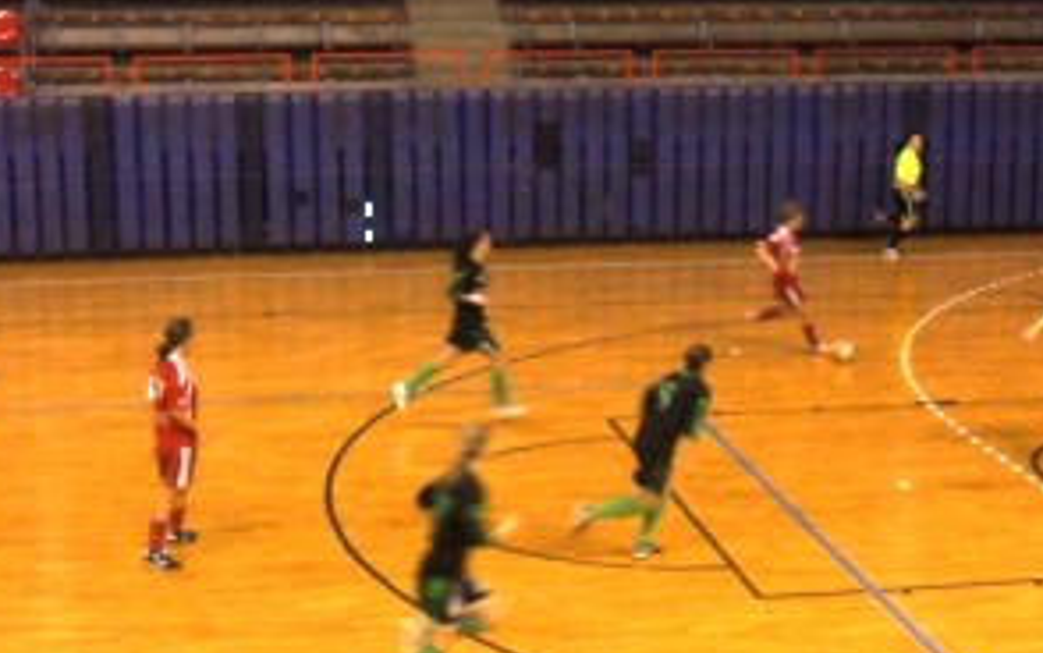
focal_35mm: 75
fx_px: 2133
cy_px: 410
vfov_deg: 17.4
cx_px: 631
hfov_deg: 27.4
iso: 400
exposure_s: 1/60
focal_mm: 9.3
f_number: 5
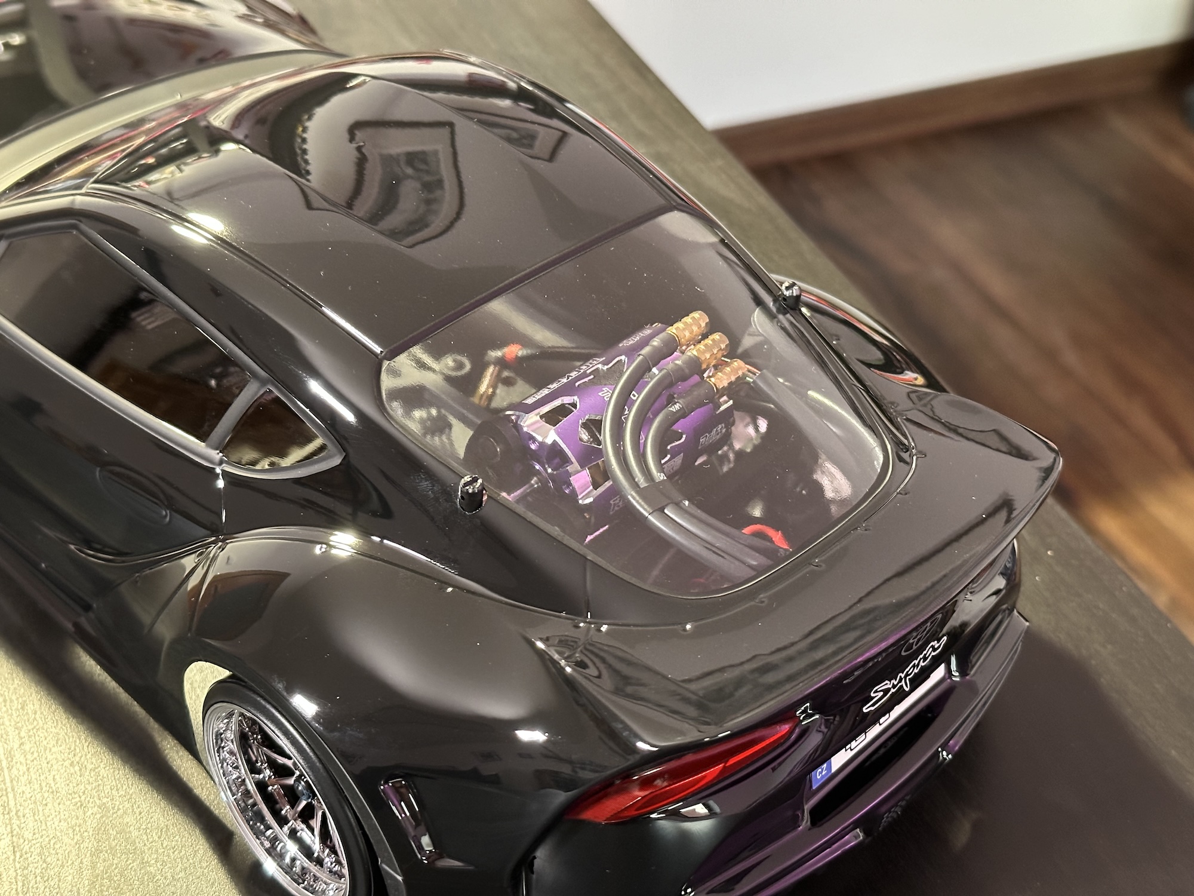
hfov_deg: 39.7
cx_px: 597
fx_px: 1656
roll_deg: -2.7
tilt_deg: -39.1
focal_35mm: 48
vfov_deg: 30.3
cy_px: 448
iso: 500
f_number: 1.78
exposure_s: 1/30
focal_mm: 6.86
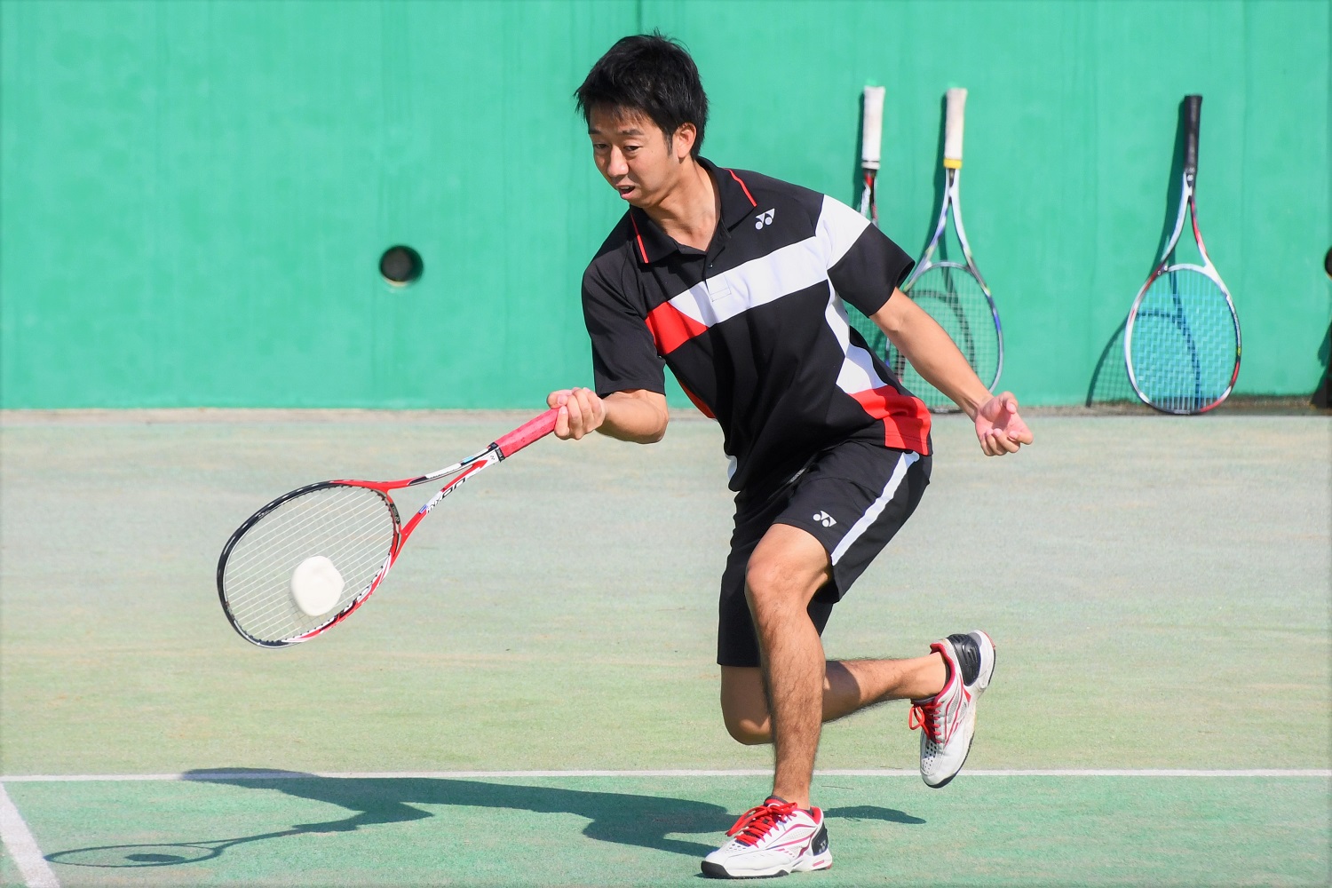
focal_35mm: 360
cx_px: 666
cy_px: 444
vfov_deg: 3.8
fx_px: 13319
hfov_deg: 5.7
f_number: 8
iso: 640
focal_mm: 240
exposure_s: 1/4000
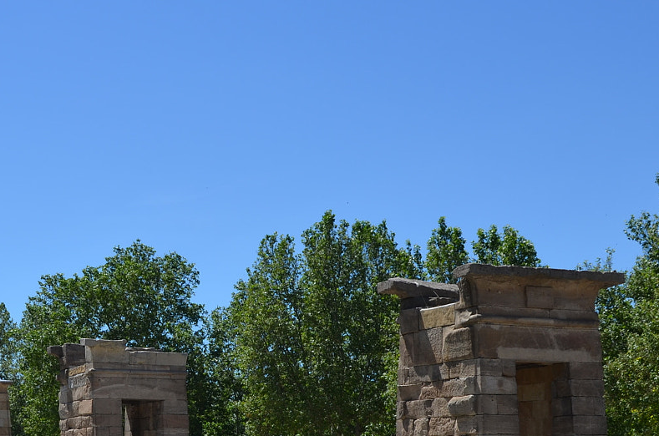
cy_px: 436
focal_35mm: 76
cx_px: 157
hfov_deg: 26.3
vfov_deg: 17.4
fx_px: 1388
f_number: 8
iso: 100
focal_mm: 25
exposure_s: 1/250
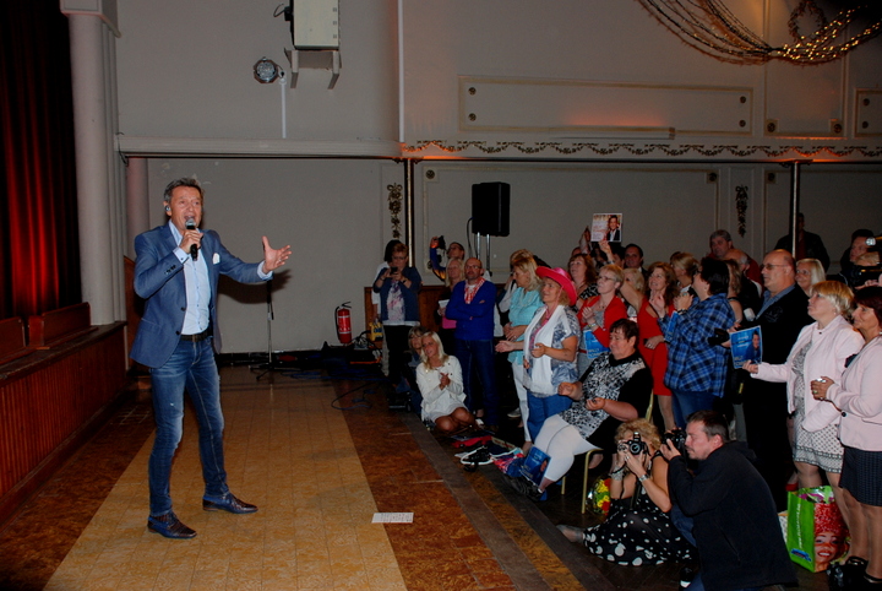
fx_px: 809
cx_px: 441
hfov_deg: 57.2
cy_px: 296
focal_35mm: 33
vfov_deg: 40.1
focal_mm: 22
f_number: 5.6
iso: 320
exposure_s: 1/60
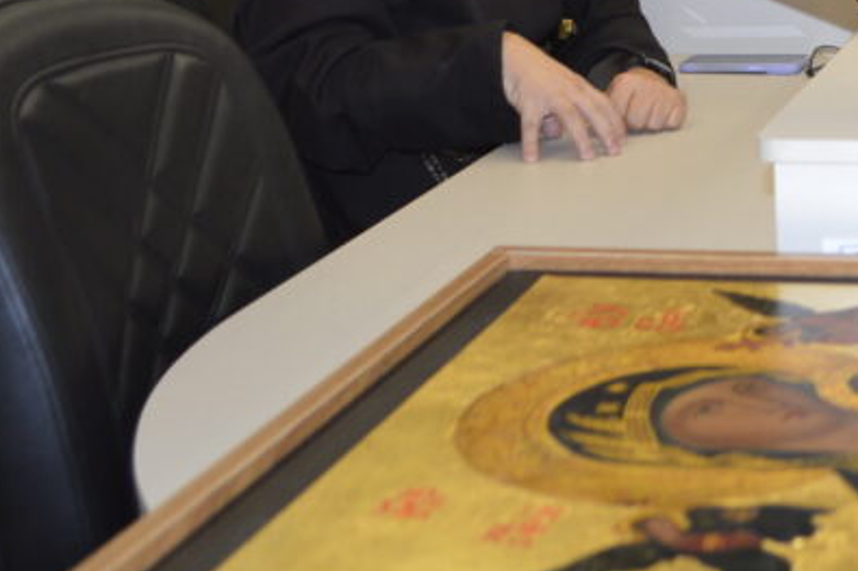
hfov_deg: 25.7
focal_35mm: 70
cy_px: 47
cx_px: 1045
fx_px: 1668
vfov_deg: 19.1
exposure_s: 1/60
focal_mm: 18
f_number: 4
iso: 400
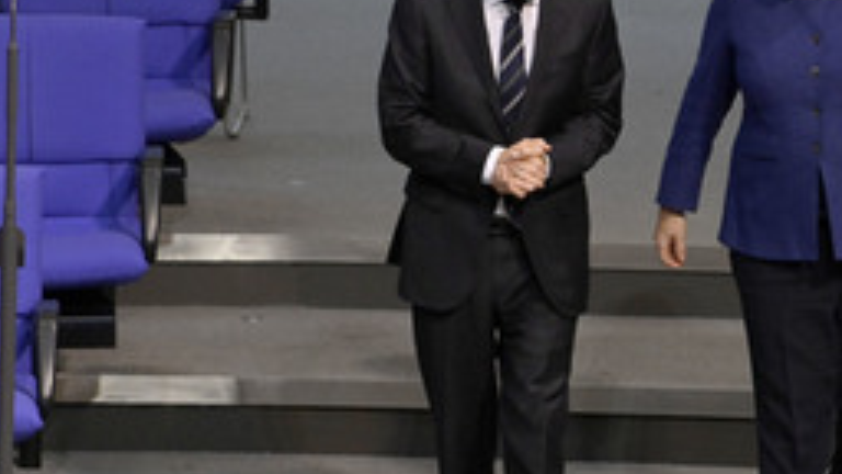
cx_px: 666
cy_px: 234
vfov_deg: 2.2
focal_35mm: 553
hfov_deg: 3.9
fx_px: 12347
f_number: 5.6
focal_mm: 300
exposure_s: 1/320
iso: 8000
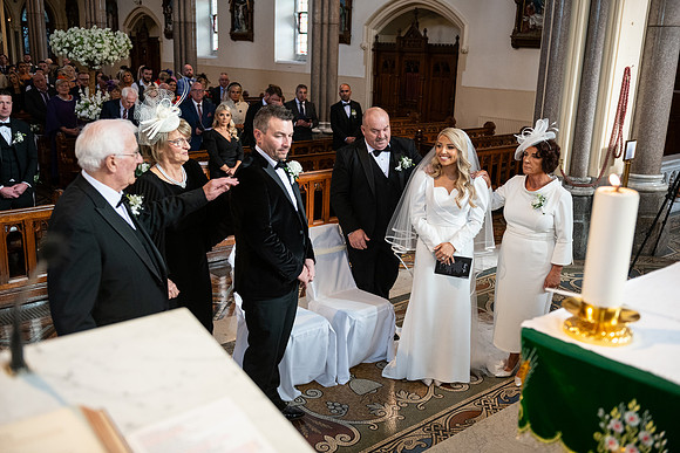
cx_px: 340
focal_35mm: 35
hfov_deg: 54.4
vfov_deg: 37.9
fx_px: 661
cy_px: 226
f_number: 3.5
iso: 800
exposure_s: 1/160
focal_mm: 35
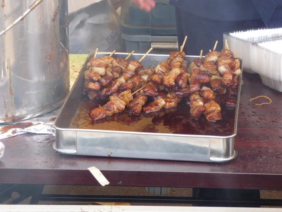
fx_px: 1059
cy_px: 106
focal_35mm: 130
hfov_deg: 15.2
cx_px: 141
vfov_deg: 11.4
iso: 400
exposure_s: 1/250
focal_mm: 16.3
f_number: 4.7
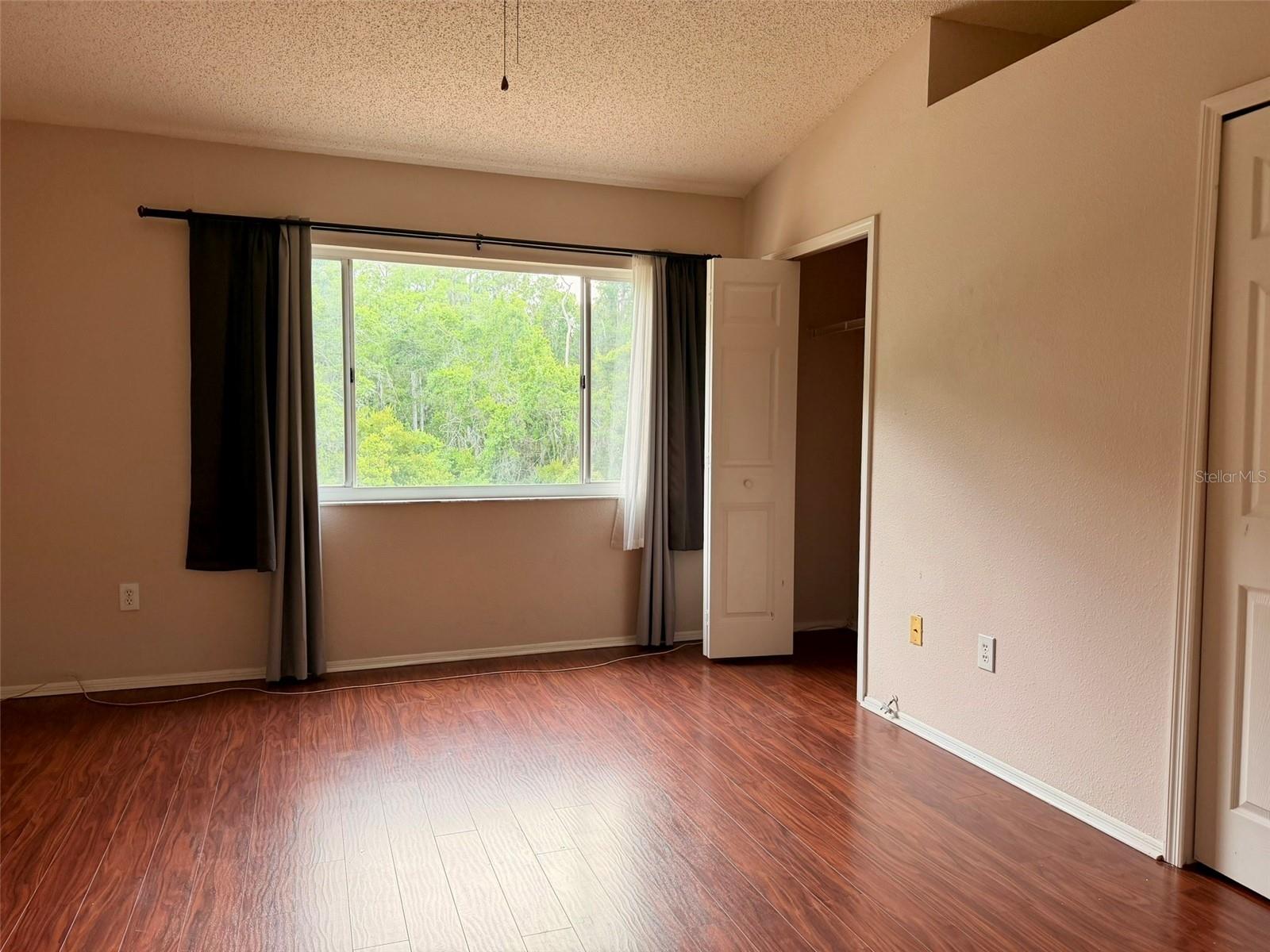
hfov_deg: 71.6
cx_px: 635
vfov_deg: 56.8
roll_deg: -0.6
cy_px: 476
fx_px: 881
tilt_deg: -4.4
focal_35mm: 24
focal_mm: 6.76
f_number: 1.78
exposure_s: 1/139
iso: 160
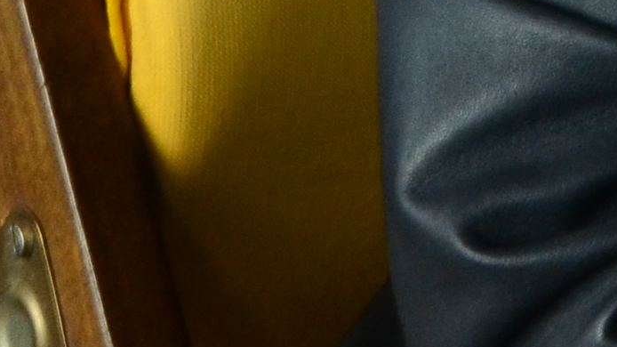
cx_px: 1791
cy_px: -992
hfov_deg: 6.0
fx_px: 5463
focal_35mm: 334
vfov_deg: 3.5
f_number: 8
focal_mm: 30
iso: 500
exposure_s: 1/100
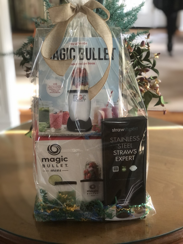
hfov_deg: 25.7
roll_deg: +0.2
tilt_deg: -23.3
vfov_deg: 33.8
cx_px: 92
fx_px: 402
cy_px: 122
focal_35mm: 57
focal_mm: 6.6
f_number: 2.8
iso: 400
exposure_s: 1/30
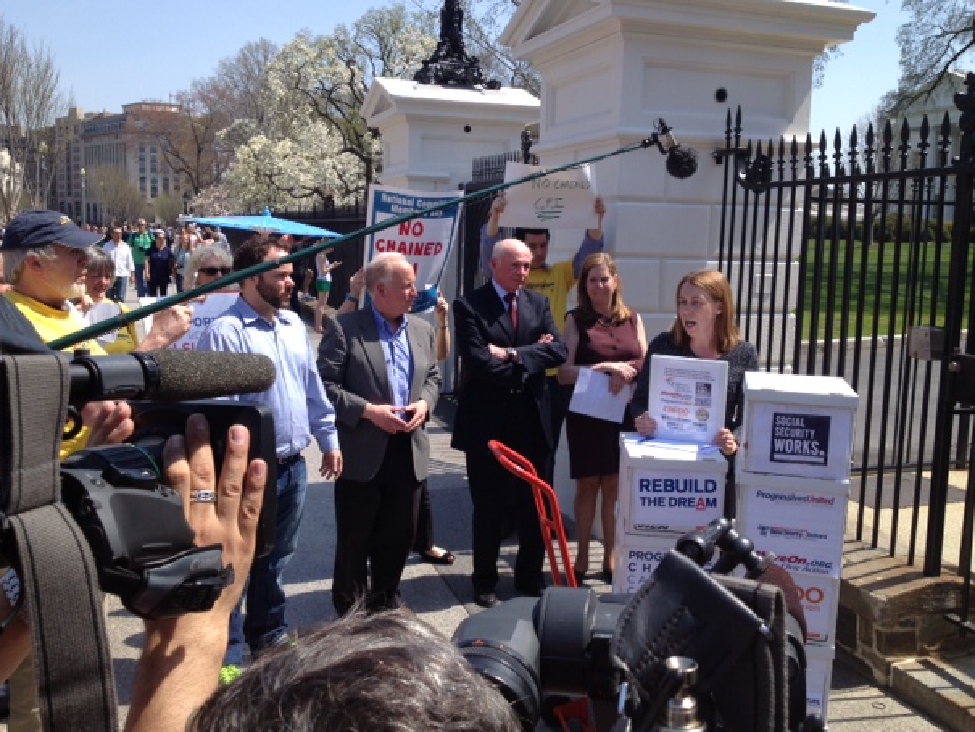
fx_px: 1042
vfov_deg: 38.7
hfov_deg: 50.1
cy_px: 356
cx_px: 495
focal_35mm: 37
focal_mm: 4.28
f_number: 2.4
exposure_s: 1/1175
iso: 50
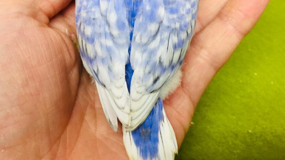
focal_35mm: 45
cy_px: 23
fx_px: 340
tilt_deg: -50.7
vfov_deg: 25.8
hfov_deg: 45.4
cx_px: 131
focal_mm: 4.15
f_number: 2.2
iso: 50
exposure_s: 1/30
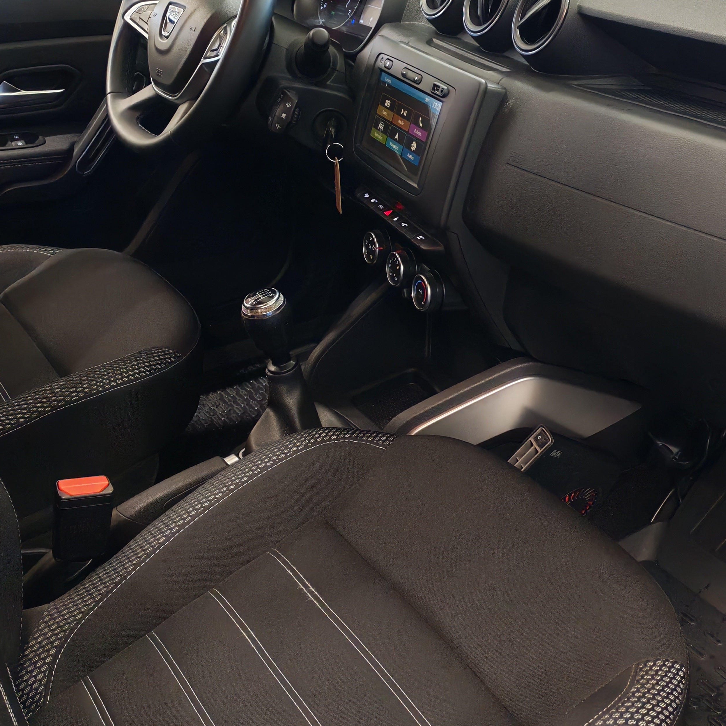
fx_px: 1068
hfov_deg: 37.4
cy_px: 279
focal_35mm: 45
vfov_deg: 37.4
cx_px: 445
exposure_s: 1/100
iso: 1119
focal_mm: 6.12
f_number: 1.9
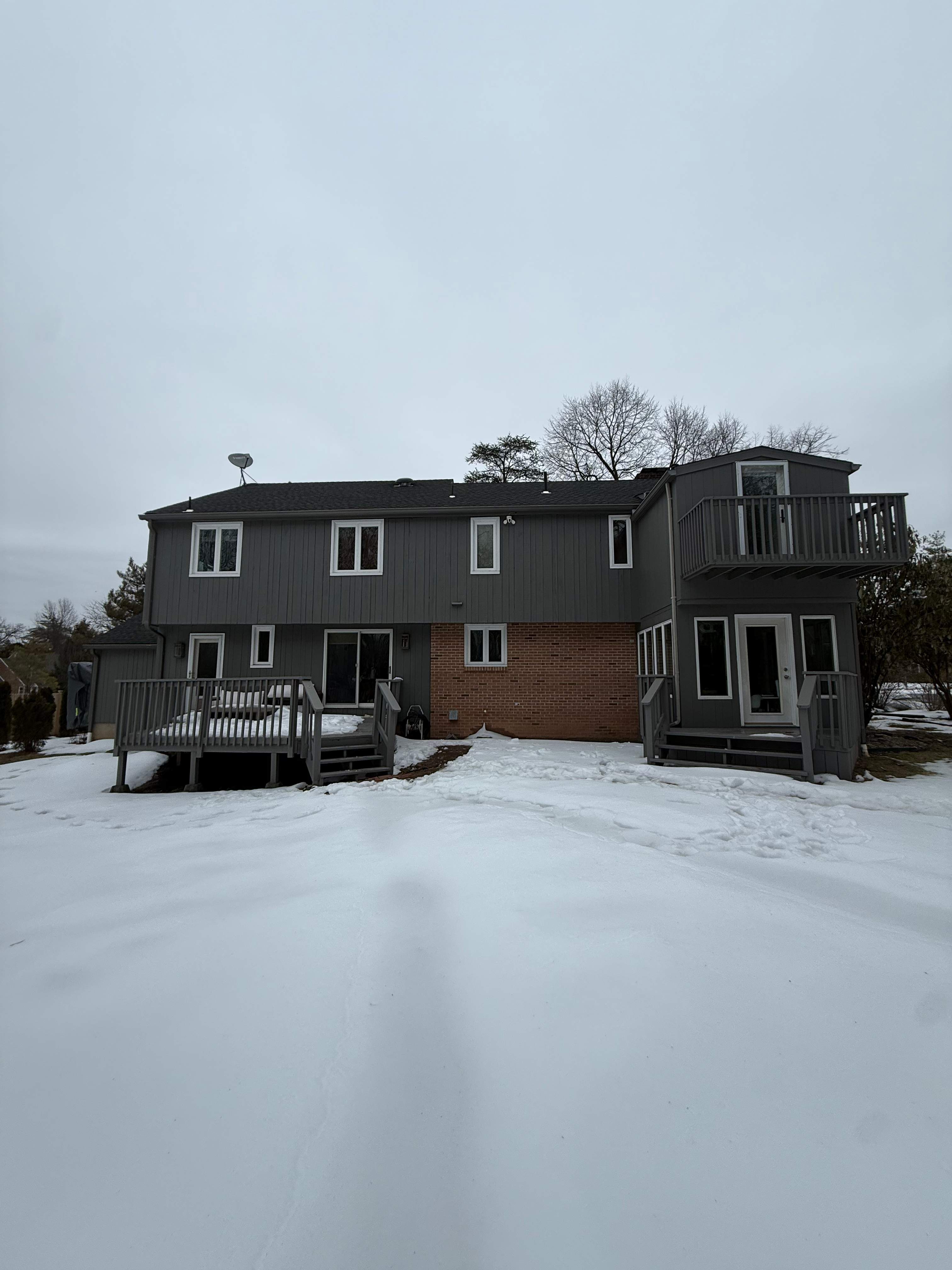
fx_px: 513
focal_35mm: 14
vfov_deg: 102.1
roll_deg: +1.2
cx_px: 476
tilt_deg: +6.5
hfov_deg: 85.7
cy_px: 635
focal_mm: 2.22
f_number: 2.2
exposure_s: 1/494
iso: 50
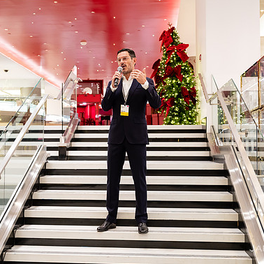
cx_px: 114
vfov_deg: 36.8
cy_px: 129
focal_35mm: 46
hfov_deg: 36.7
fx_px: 397
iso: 1250
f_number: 3.2
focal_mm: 33
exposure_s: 1/160
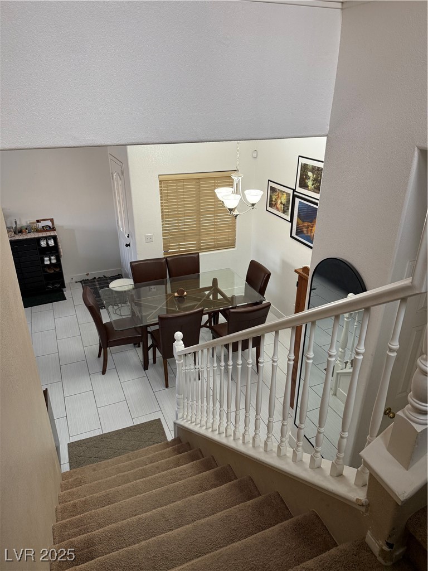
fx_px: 396
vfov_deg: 71.6
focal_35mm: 24
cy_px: 286
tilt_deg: -25.0
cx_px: 214
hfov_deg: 56.8
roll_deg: -0.2
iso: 200
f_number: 1.78
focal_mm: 6.76
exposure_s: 1/60
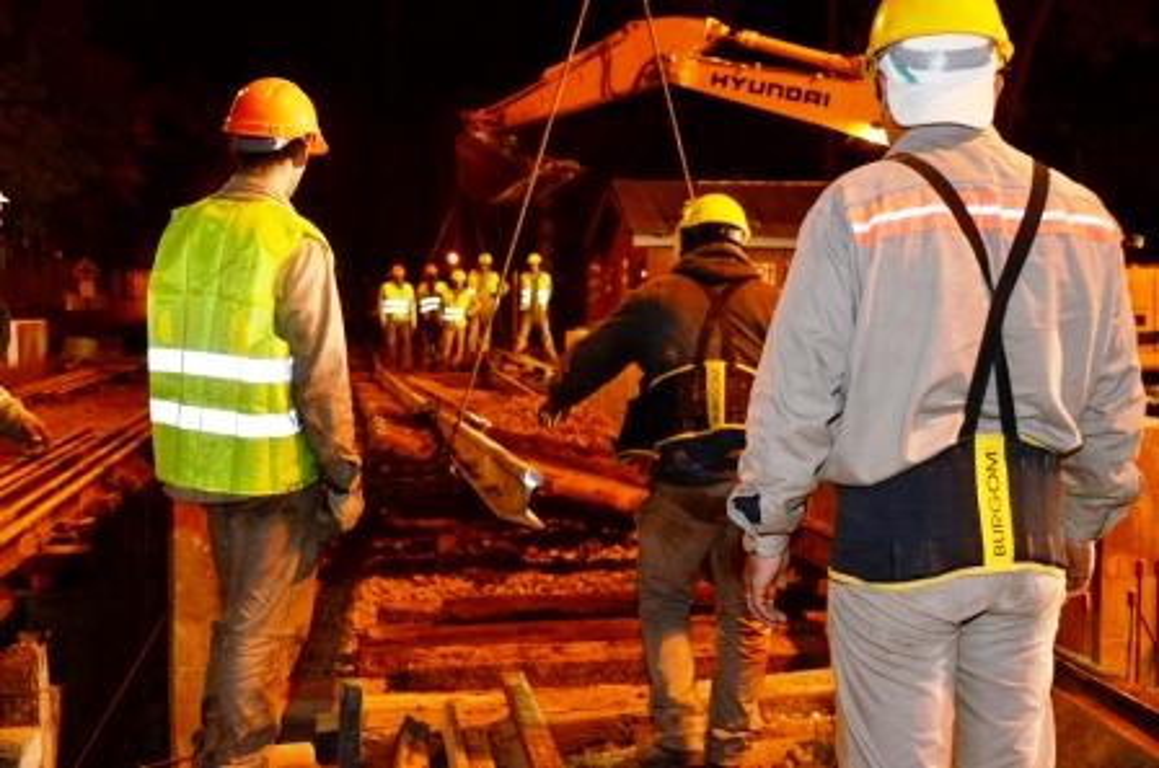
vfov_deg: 31.8
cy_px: 384
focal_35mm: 42
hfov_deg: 46.5
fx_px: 1350
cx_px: 580
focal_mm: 28
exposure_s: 1/50
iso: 1600
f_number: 4
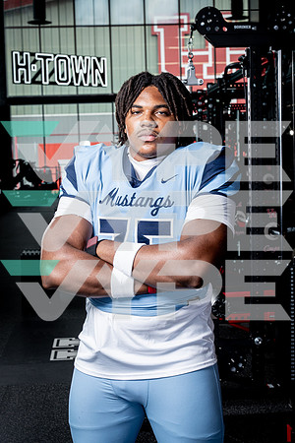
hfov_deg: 19.5
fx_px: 860
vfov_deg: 28.8
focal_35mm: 70
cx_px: 148
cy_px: 222
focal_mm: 70
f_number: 9
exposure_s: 1/250
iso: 640
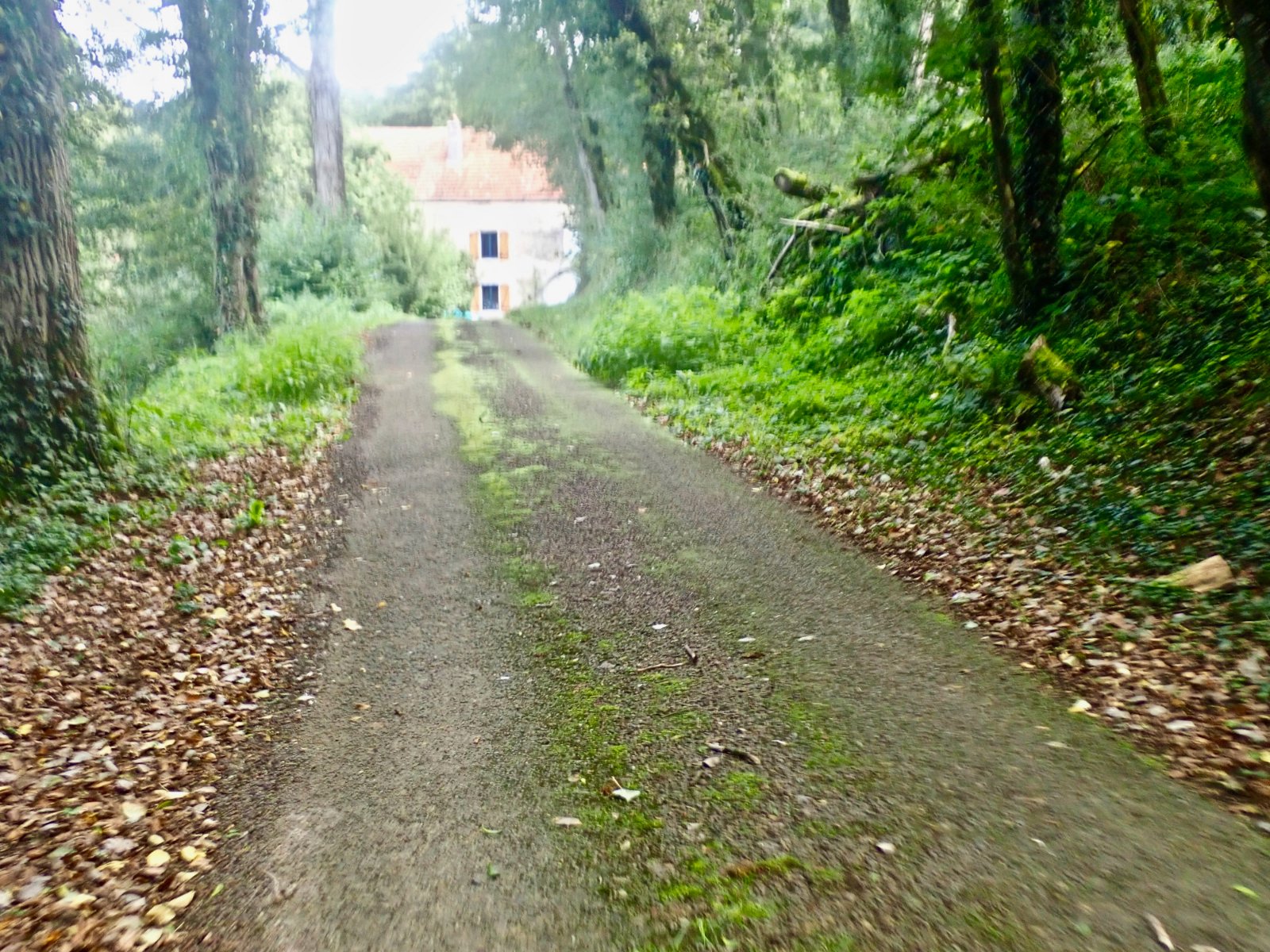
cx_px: 635
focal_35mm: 49
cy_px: 476
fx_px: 1798
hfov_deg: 38.9
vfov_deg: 29.7
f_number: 3.2
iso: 250
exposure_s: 1/50
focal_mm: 8.99
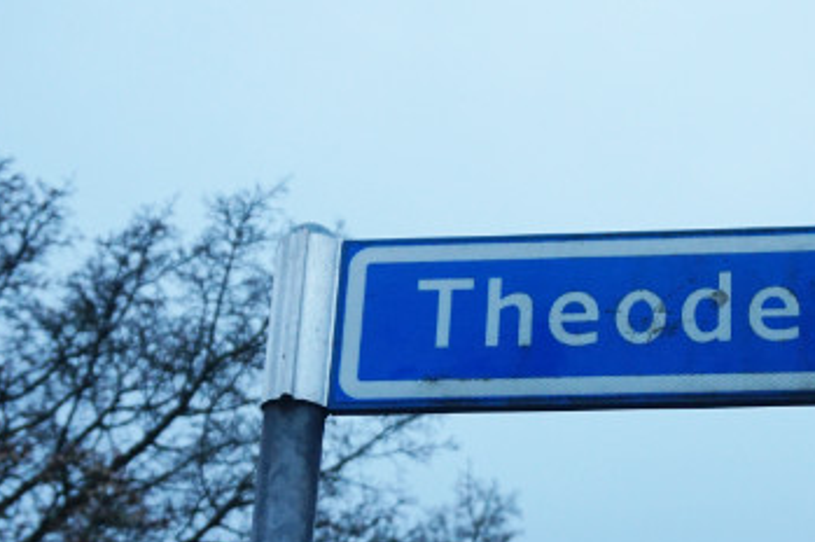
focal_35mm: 79
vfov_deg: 17.1
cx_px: 659
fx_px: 1790
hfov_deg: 25.2
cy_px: 412
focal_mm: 23
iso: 400
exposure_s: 1/60
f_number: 4
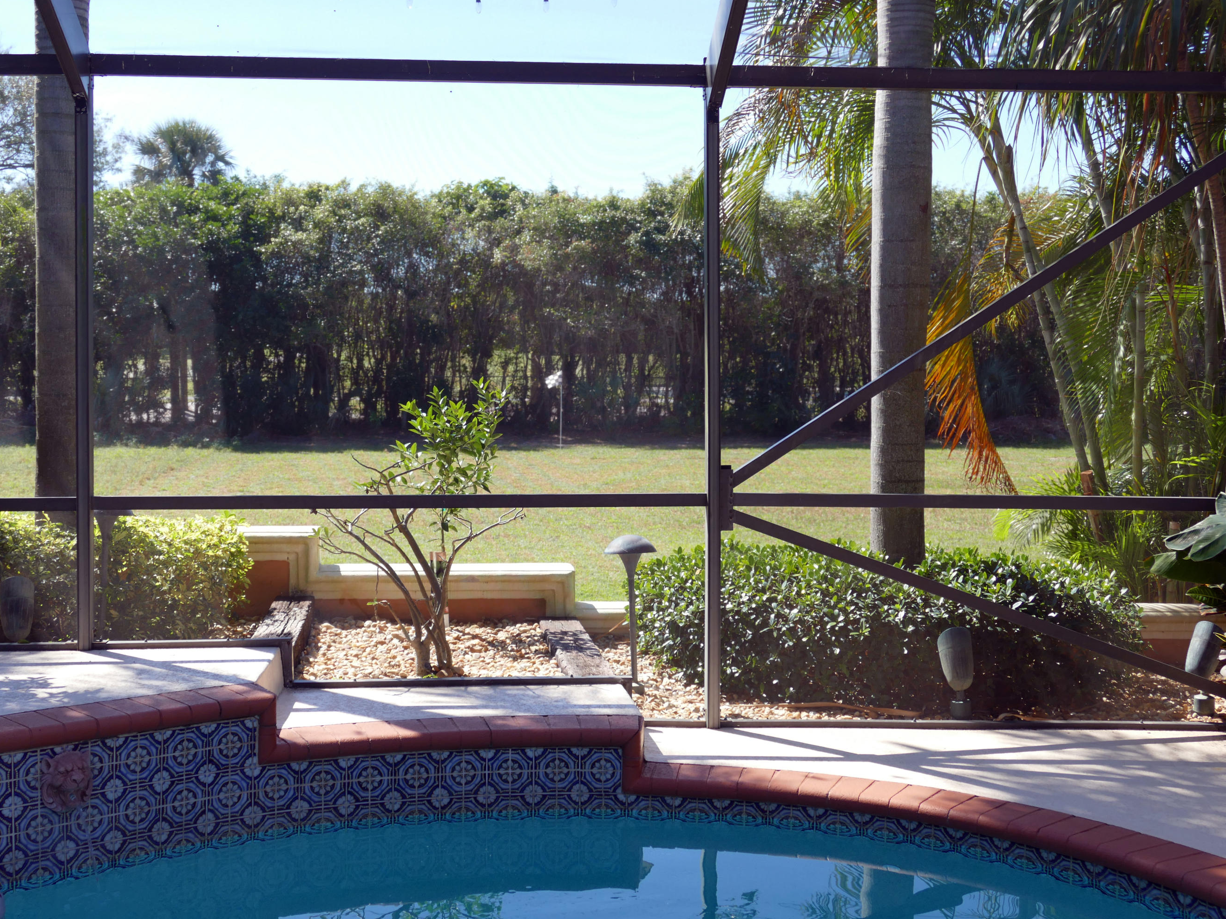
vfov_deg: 30.9
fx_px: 1665
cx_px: 551
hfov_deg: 40.4
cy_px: 462
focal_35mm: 47
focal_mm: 15.51
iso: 125
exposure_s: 1/500
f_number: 3.2
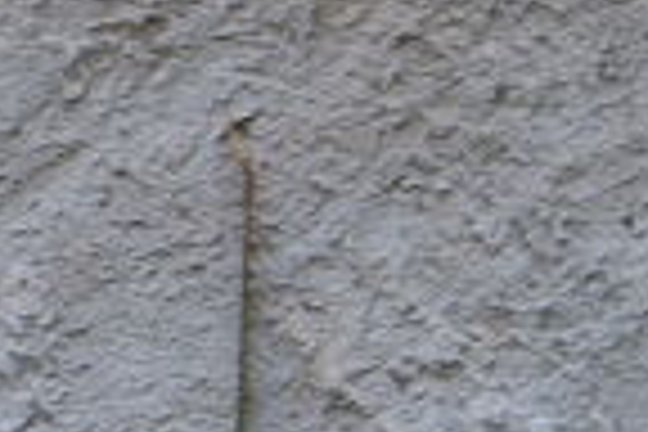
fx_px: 10475
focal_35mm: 582
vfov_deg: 2.4
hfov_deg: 3.5
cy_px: -367
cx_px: -1055
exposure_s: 1/125
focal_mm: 70
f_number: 6.3
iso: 100
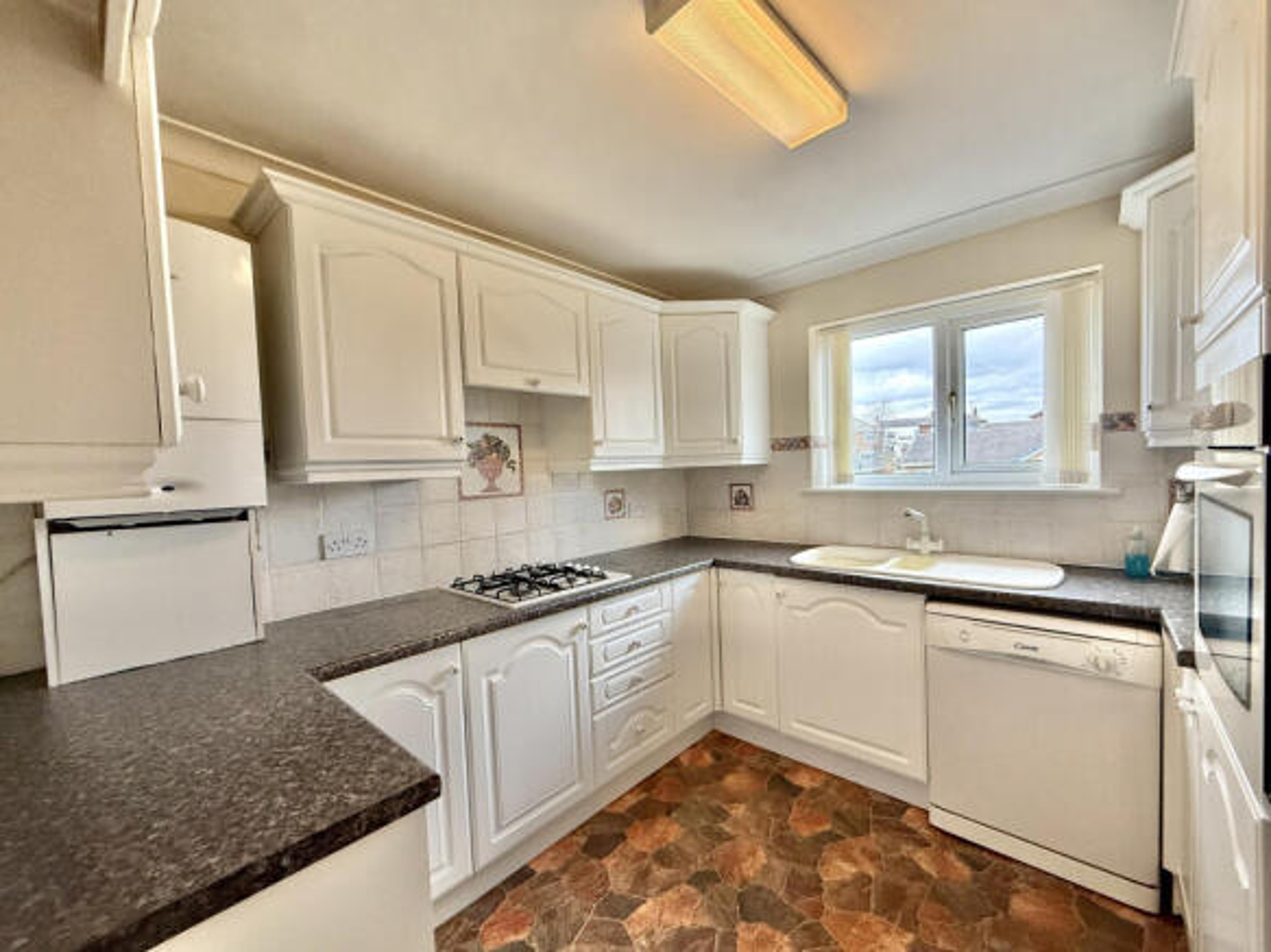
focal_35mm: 14
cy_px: 476
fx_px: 514
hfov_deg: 102.1
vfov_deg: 85.7
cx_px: 636
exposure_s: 1/100
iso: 250
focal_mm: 2.22
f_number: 2.2
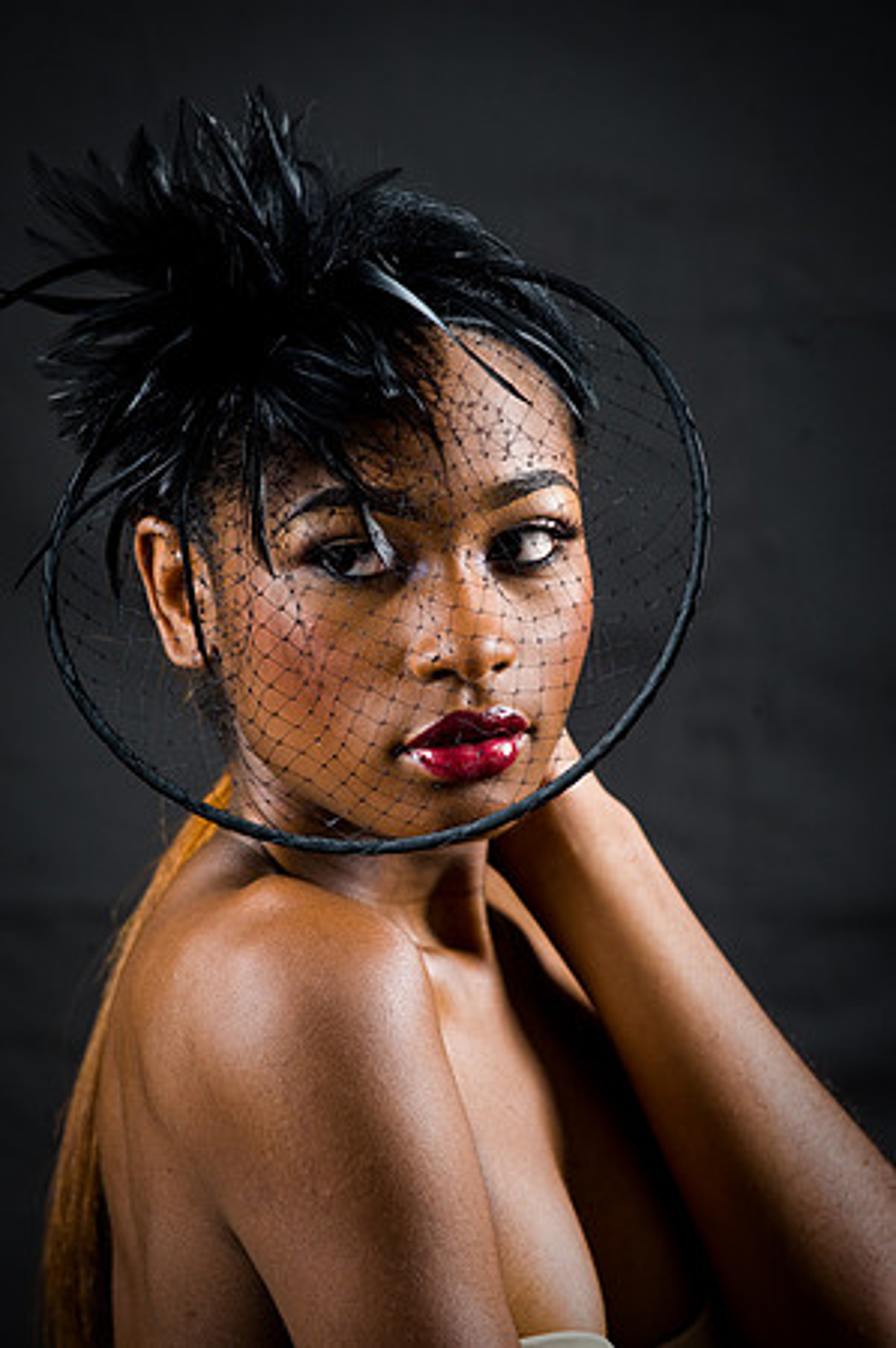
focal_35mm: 200
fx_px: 7483
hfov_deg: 6.9
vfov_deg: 10.3
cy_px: 674
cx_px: 448
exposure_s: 1/125
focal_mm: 200
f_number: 5.6
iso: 320
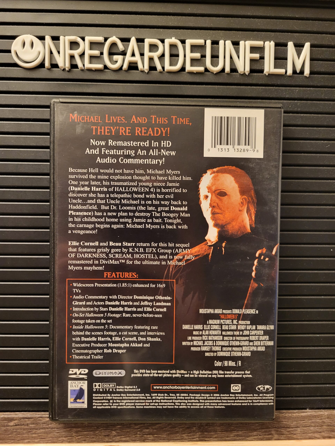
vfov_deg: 67.3
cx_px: 168
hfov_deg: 53.1
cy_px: 223
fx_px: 335
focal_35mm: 26
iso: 500
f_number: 1.8
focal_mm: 5.4
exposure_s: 1/40
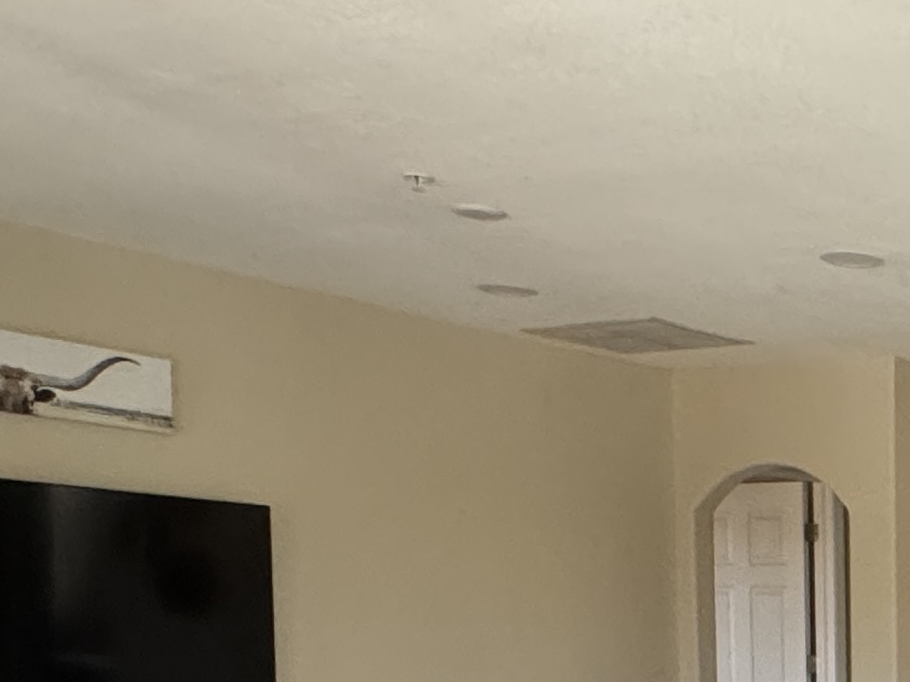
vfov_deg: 19.6
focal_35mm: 67
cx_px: 1279
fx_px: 1761
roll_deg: -1.5
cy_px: 967
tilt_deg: -10.2
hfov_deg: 24.2
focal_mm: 2.22
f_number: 2.2
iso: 320
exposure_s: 1/69
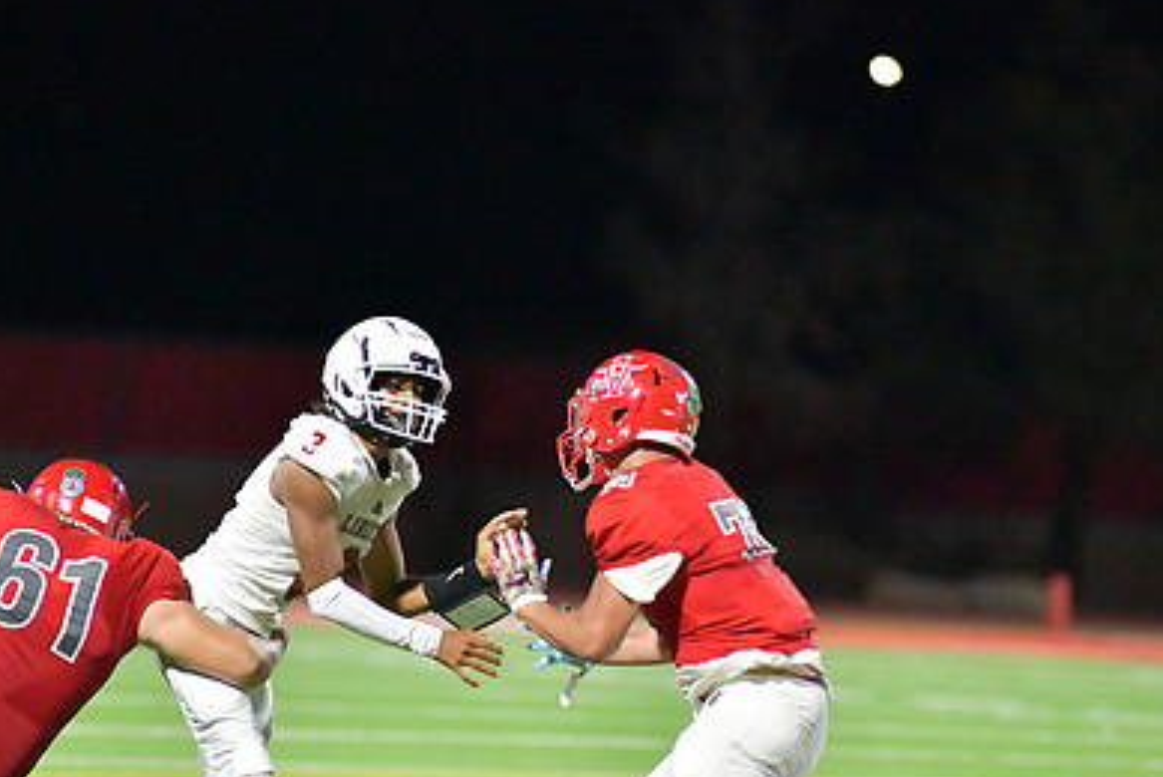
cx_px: 514
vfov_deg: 3.1
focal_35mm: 447
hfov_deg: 4.6
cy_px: 563
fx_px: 14451
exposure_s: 1/1250
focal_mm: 300
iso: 14400
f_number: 4
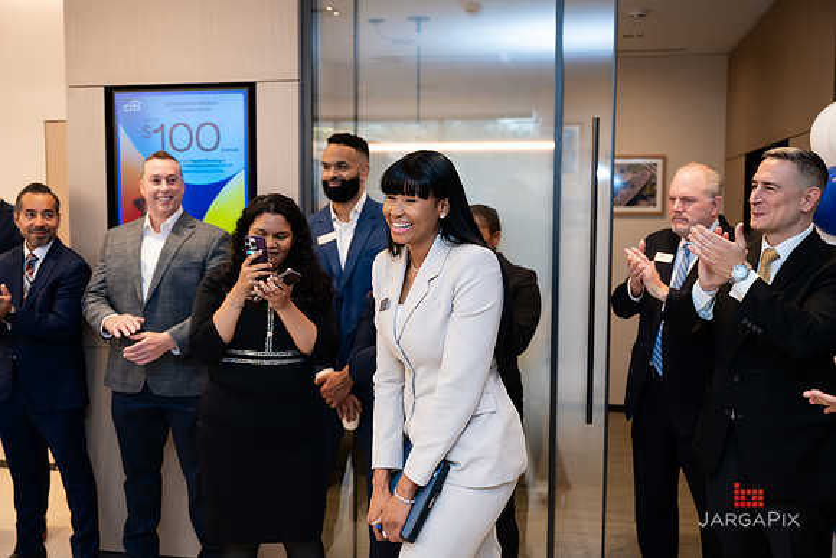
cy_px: 279
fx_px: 891
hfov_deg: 50.3
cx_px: 418
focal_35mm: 38
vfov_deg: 34.8
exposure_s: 1/160
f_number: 3.2
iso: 400
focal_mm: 38
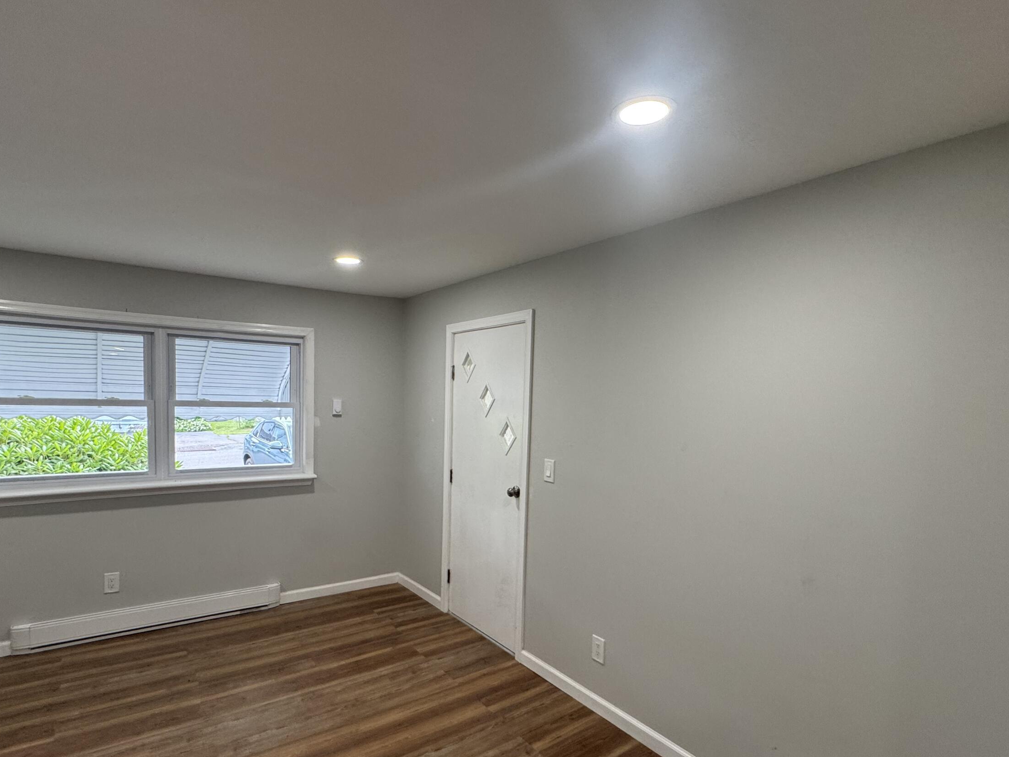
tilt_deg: -4.0
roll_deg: -1.9
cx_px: 481
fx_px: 554
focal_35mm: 19
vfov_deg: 68.3
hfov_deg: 84.6
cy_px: 433
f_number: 2.2
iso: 200
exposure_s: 1/120
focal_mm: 2.22
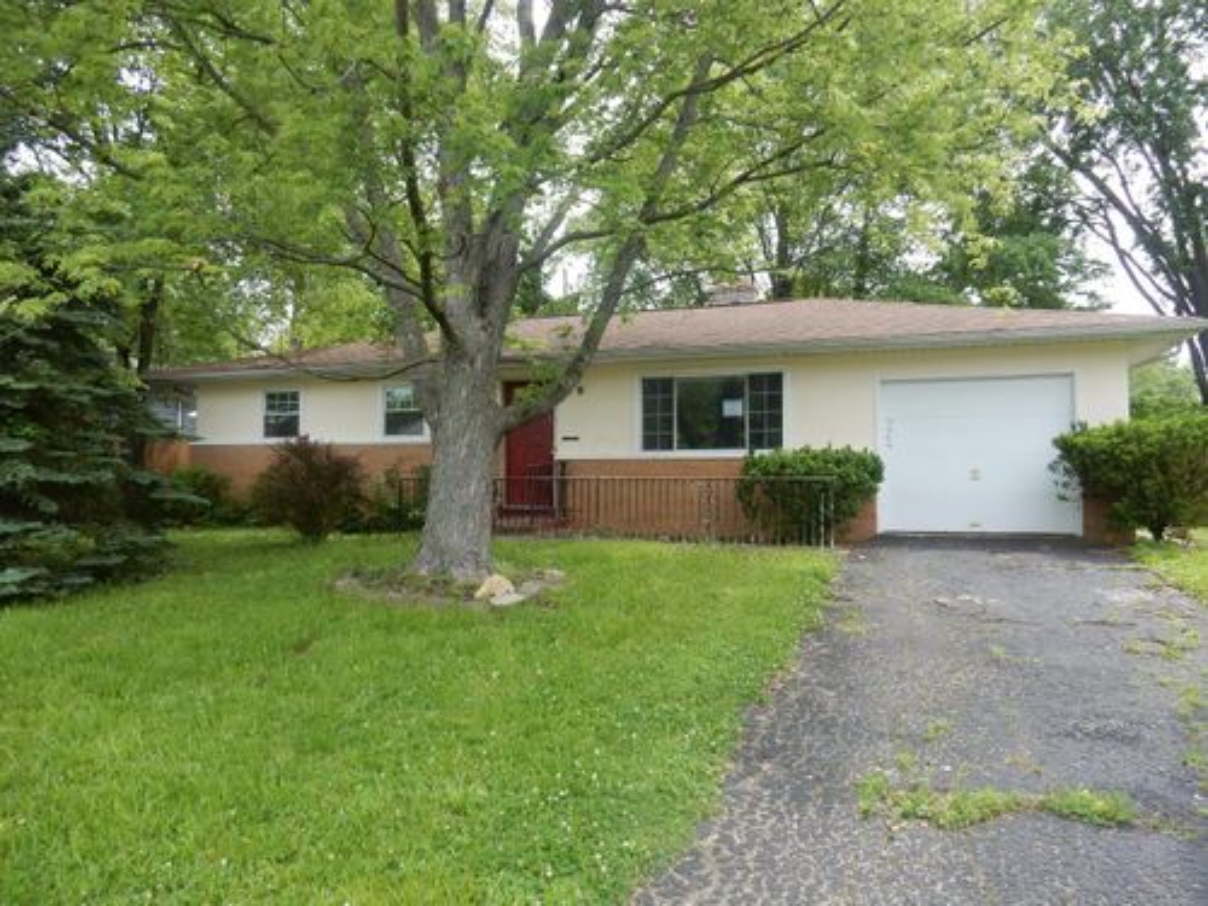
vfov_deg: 54.9
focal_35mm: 25
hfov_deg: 69.4
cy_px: 453
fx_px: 872
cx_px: 604
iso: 125
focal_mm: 4.5
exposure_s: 1/320
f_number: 3.7
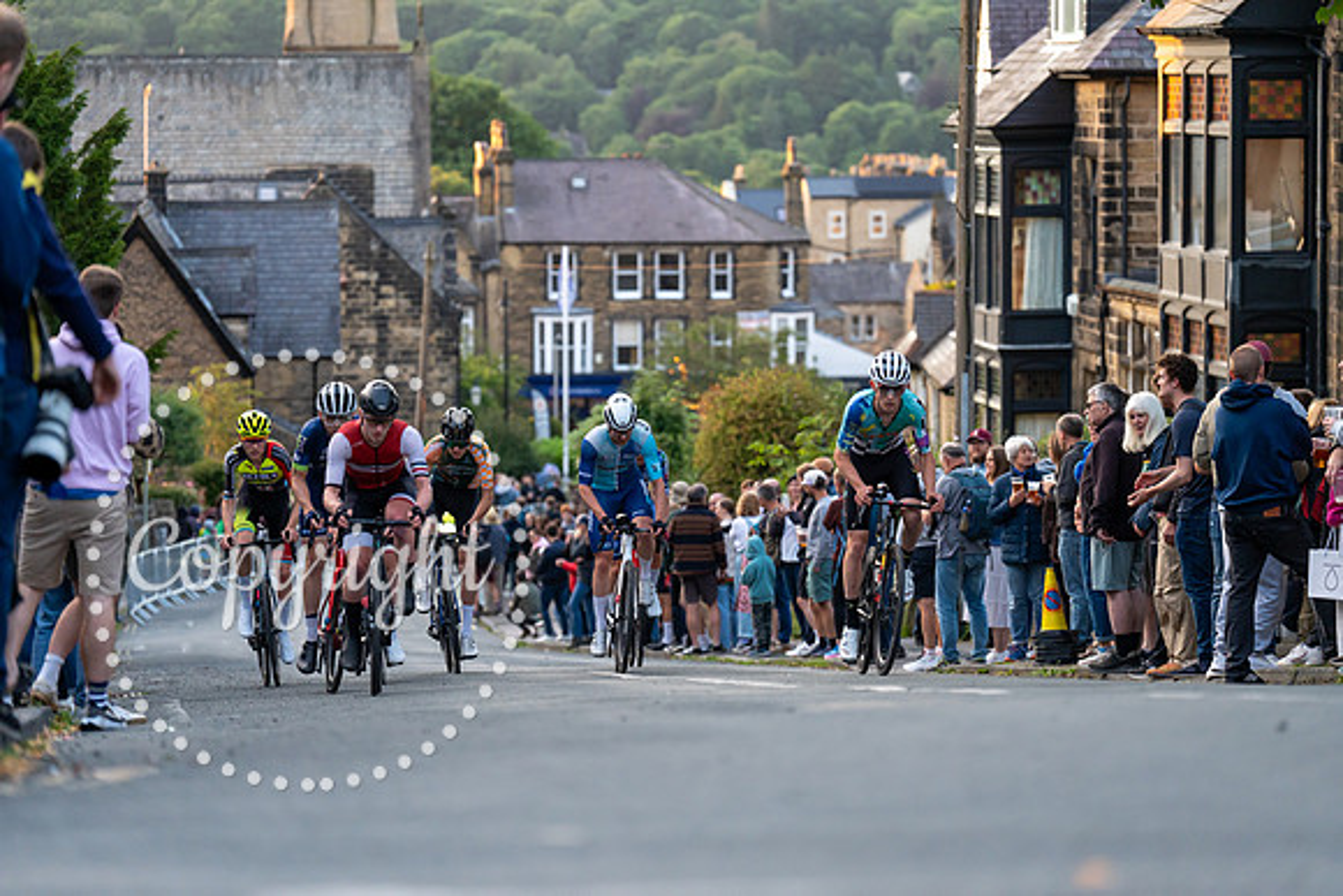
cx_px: 672
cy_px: 448
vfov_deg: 10.6
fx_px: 4851
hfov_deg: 15.8
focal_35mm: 130
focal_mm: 130
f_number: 2.8
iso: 2000
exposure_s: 1/1000
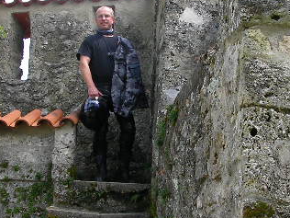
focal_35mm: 77
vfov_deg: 19.1
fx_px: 645
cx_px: 106
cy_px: 97
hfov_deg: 25.3
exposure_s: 1/108
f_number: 4.1
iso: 50
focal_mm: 5.8
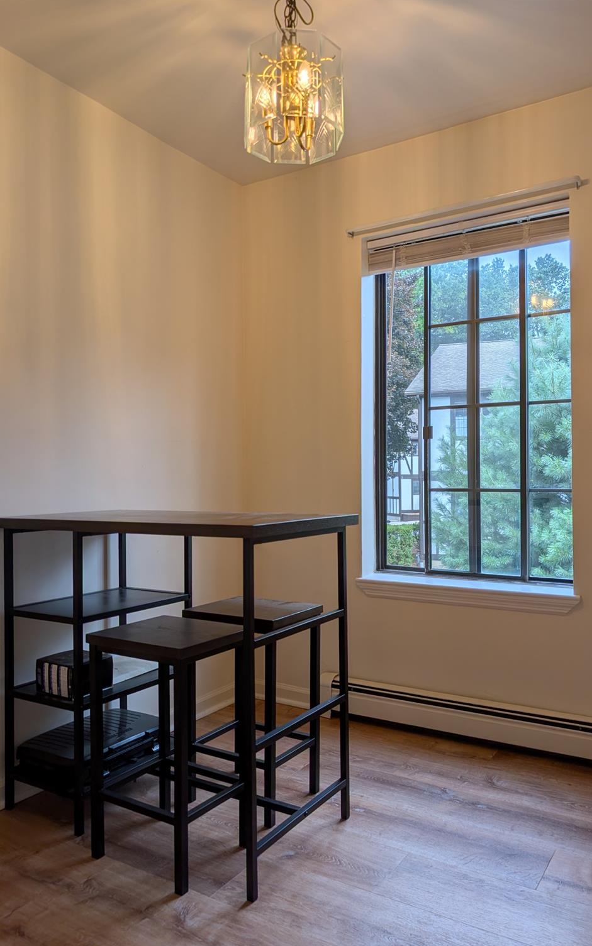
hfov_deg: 47.6
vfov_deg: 70.4
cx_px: 314
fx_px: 671
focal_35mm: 26
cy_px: 479
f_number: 1.68
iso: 22
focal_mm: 6.9
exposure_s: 1/604
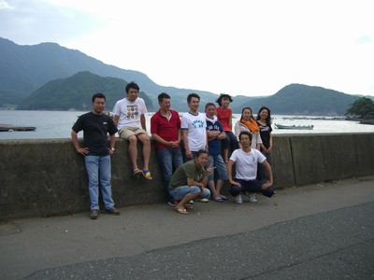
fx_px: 411
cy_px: 140
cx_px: 187
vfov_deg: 37.7
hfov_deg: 49.0
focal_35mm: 38
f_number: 2.8
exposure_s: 1/200
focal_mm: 7.9
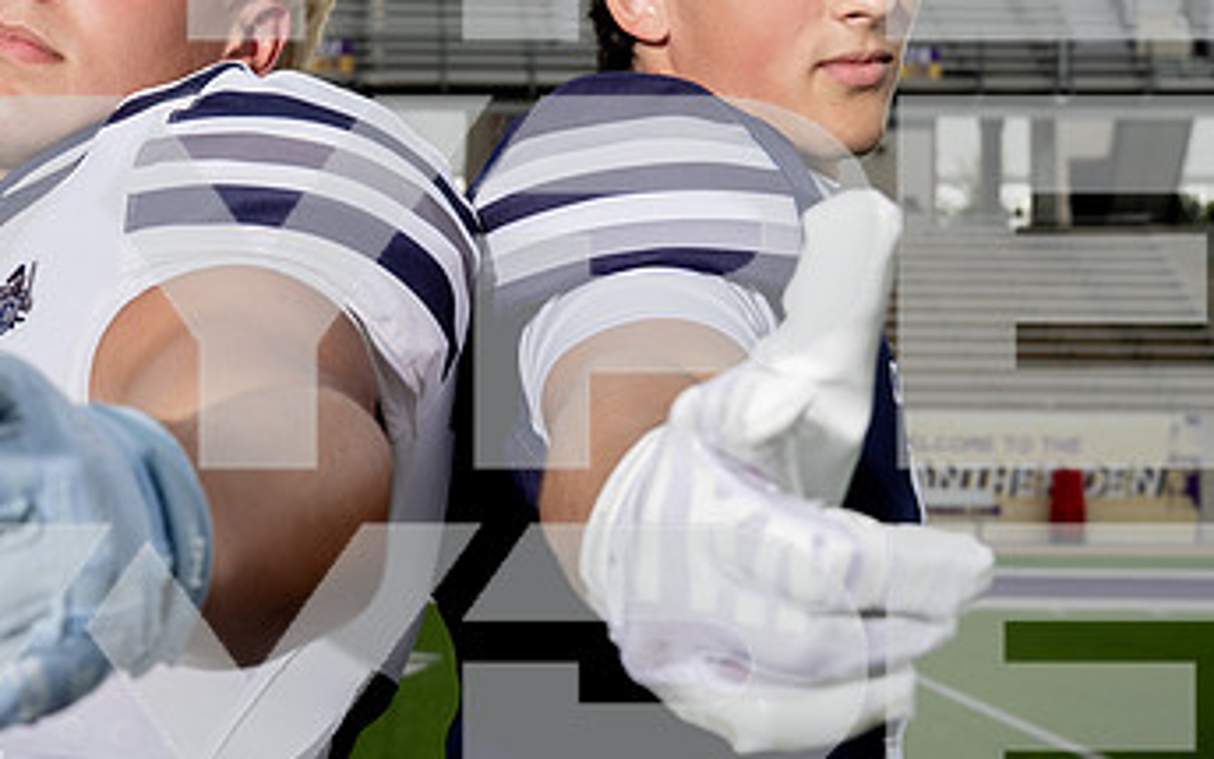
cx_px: 406
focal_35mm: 79
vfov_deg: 16.5
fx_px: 2614
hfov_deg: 26.0
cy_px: 284
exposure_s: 1/250
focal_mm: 46
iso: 250
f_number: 8
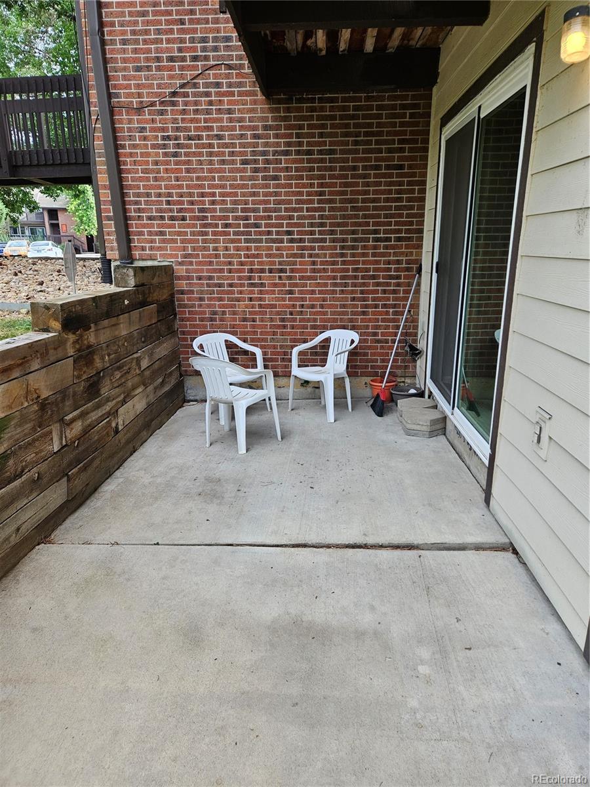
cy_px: 394
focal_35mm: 23
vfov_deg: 73.9
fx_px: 523
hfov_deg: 58.9
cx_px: 295
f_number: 1.8
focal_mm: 5.4
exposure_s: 1/180
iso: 32
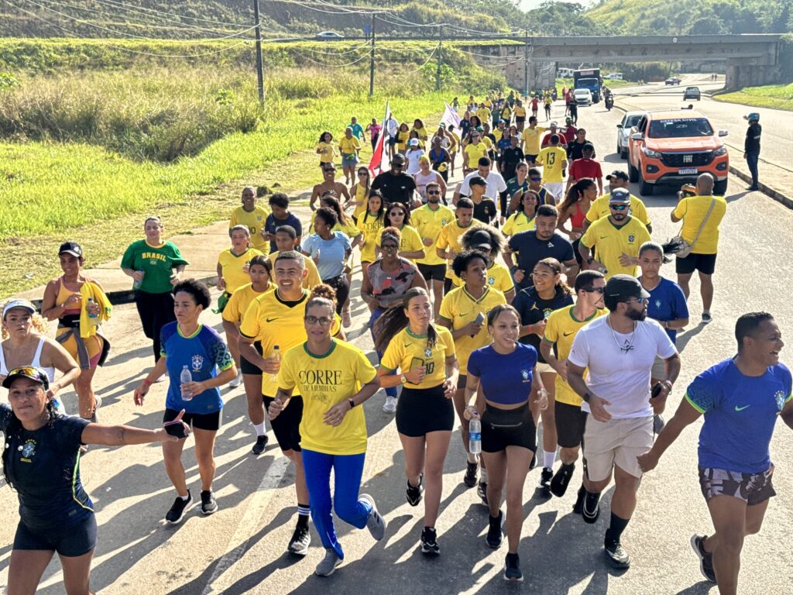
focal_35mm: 48
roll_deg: -0.2
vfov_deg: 30.3
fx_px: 1100
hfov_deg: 39.7
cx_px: 396
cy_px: 298
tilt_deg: -12.6
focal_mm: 6.76
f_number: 1.78
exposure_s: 1/2611
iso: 64
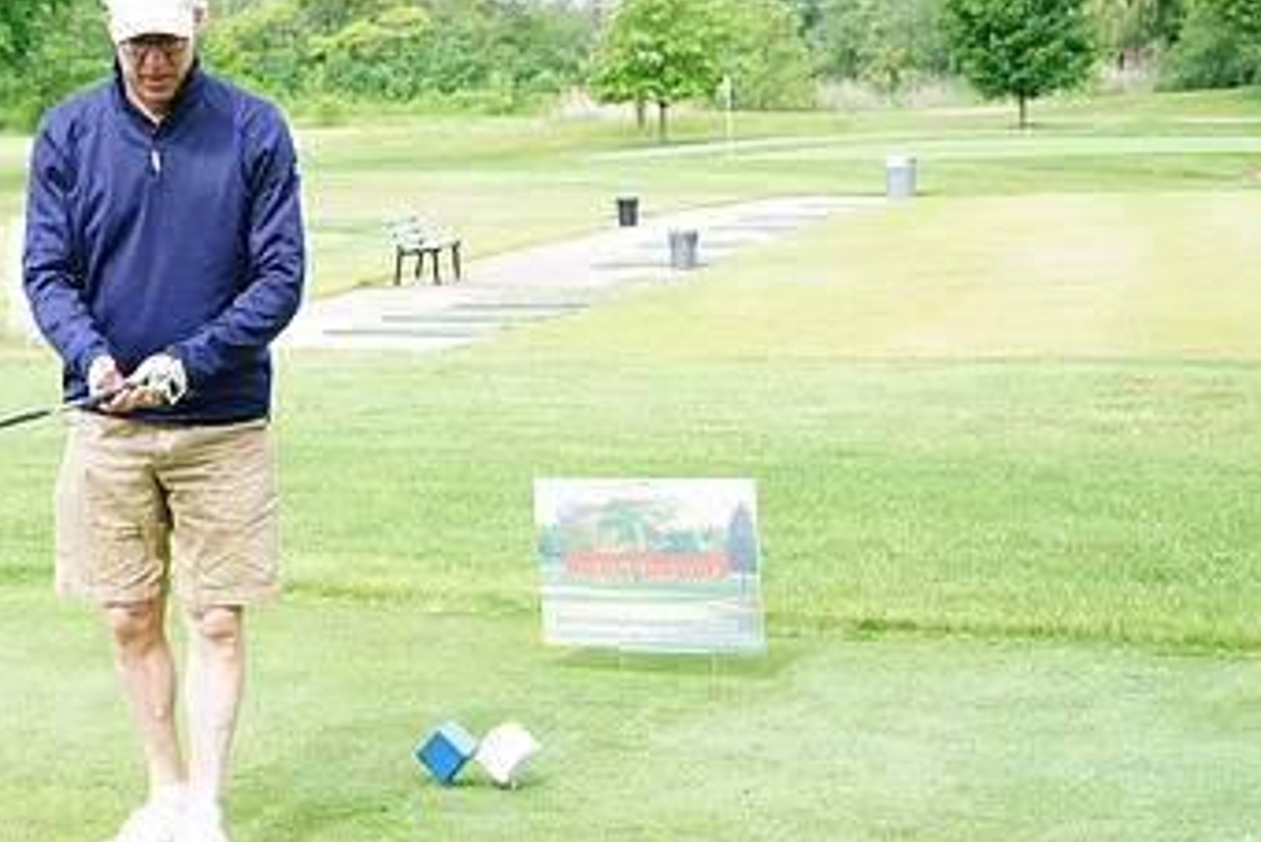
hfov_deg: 26.5
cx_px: 241
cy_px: 410
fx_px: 2628
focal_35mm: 75
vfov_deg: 18.2
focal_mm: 44
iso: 160
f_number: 7.1
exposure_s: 1/100
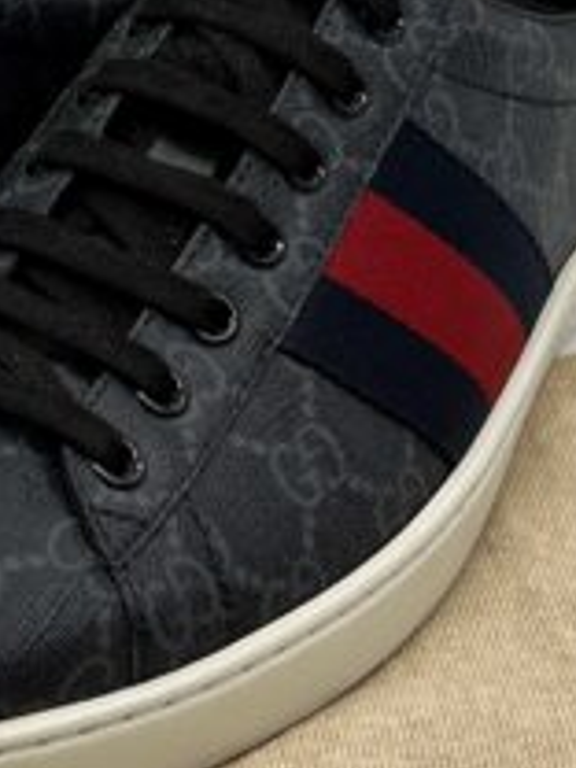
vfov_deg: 14.8
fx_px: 2840
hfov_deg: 11.4
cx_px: -41
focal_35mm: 128
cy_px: -207
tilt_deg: -23.8
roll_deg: -0.2
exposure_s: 1/136
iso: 32
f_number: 1.5
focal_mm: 5.7
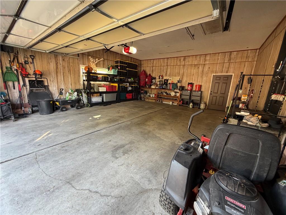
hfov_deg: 102.1
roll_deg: -2.4
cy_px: 108
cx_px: 143
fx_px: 116
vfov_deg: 85.7
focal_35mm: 14
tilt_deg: -10.8
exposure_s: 1/111
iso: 320
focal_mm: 2.22
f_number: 2.2
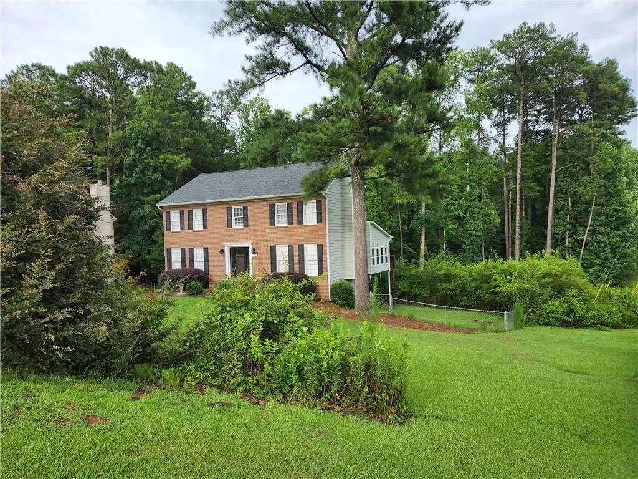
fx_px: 424
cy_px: 240
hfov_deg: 73.9
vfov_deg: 58.9
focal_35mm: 23
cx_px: 319
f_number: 1.8
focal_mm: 5.4
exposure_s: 1/286
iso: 20
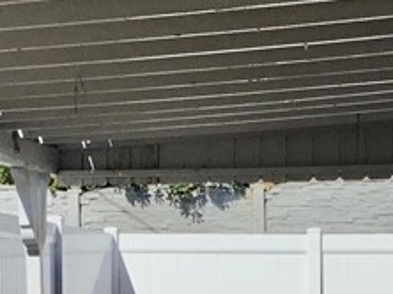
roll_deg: +1.0
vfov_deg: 10.2
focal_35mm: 143
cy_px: 368
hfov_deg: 13.8
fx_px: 1622
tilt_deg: -3.3
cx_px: 205
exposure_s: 1/2262
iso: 25
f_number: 2.4
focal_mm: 3.3
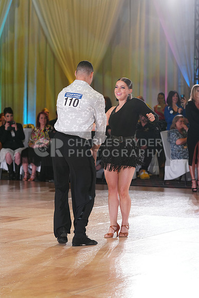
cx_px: 100
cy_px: 149
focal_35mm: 112
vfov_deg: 18.3
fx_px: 928
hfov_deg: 12.2
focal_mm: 112
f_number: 4
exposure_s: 1/400
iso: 1600
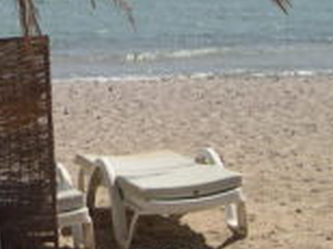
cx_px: -121
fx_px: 1518
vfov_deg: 9.3
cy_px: 50
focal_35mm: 158
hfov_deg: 12.1
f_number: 7.6
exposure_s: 1/363
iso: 100
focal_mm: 8
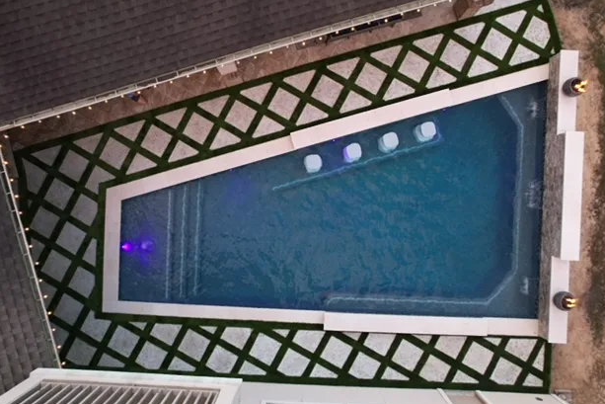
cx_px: 298
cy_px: 195
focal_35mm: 23
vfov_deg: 55.1
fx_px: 387
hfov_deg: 76.1
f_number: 2.8
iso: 140
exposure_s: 1/15
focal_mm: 8.38
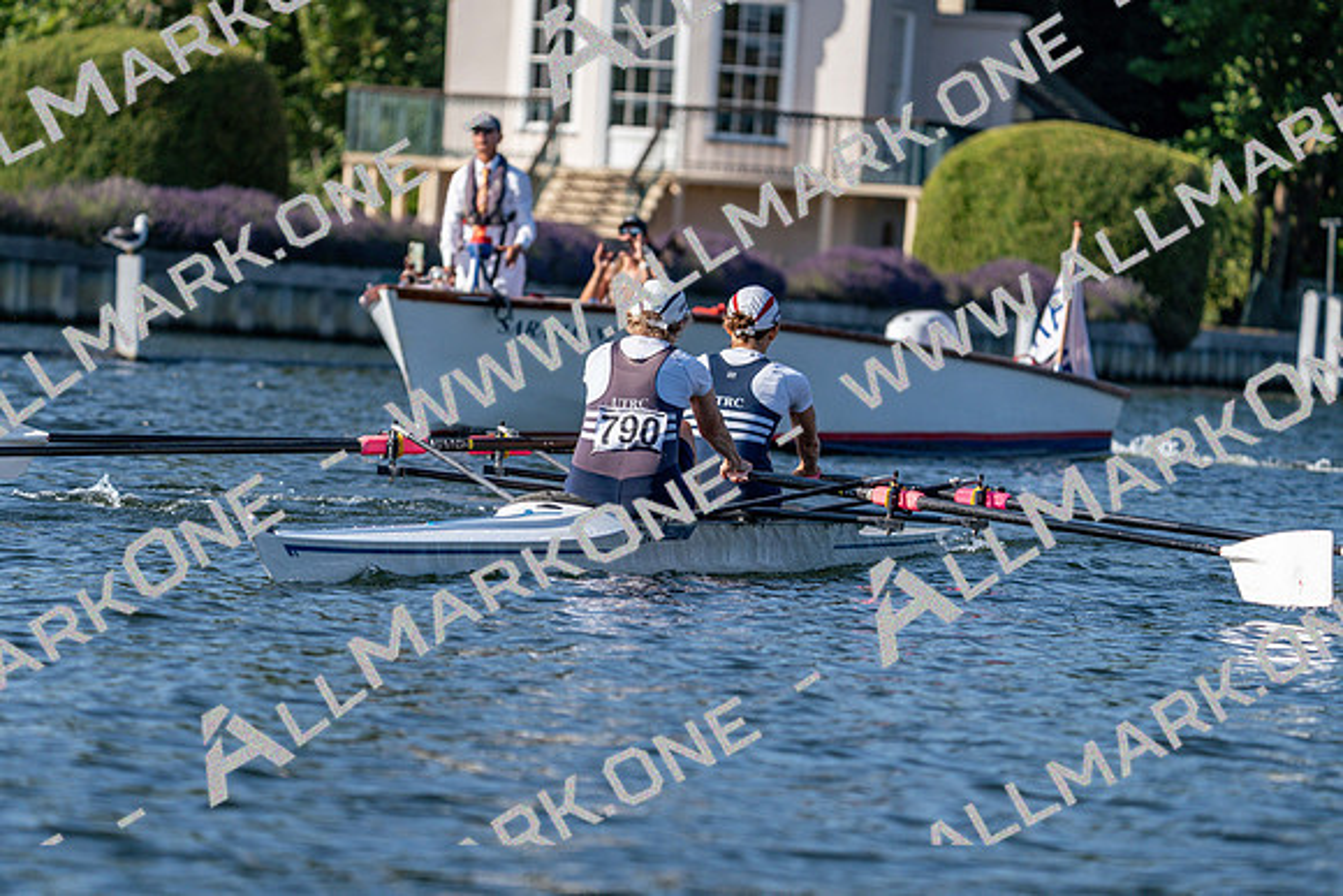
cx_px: 672
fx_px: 9254
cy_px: 448
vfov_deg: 5.5
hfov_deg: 8.3
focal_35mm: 248
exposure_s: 1/1600
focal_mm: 248
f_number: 5.6
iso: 250
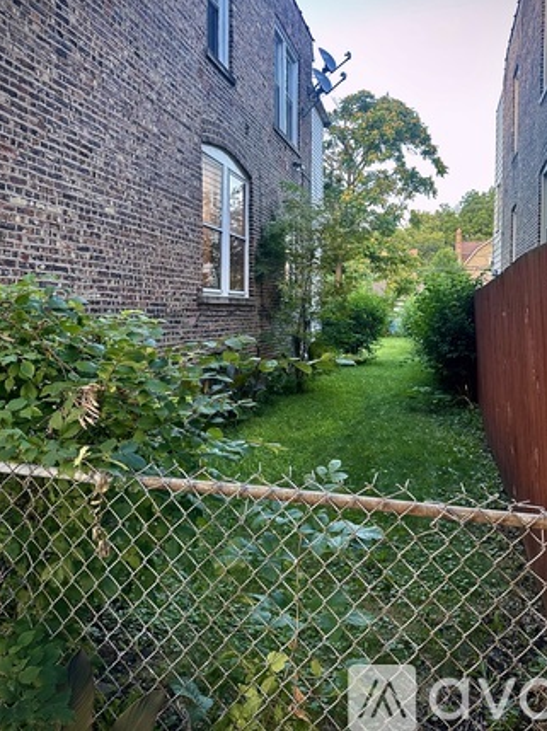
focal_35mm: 28
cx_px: 304
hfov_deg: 49.6
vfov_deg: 63.1
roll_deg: -1.3
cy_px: 307
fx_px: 591
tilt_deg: +0.1
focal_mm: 6.86
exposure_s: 1/121
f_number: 1.78
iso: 160
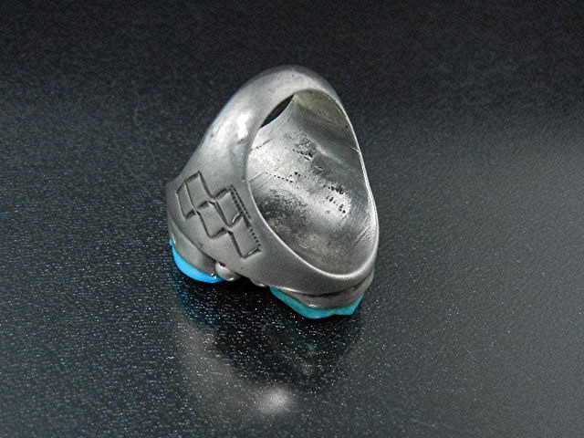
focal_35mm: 59
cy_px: 219
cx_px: 292
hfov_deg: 32.7
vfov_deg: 24.8
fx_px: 995
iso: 800
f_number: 8
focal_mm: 10.6
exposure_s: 1/30
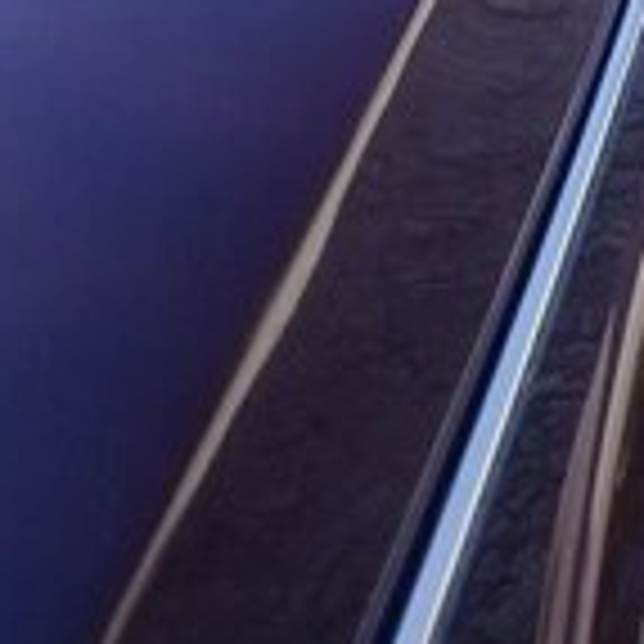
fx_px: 2000
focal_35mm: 95
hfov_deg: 17.9
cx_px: 639
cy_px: -207
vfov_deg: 17.1
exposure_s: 1/468
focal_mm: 3.3
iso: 50
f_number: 2.2
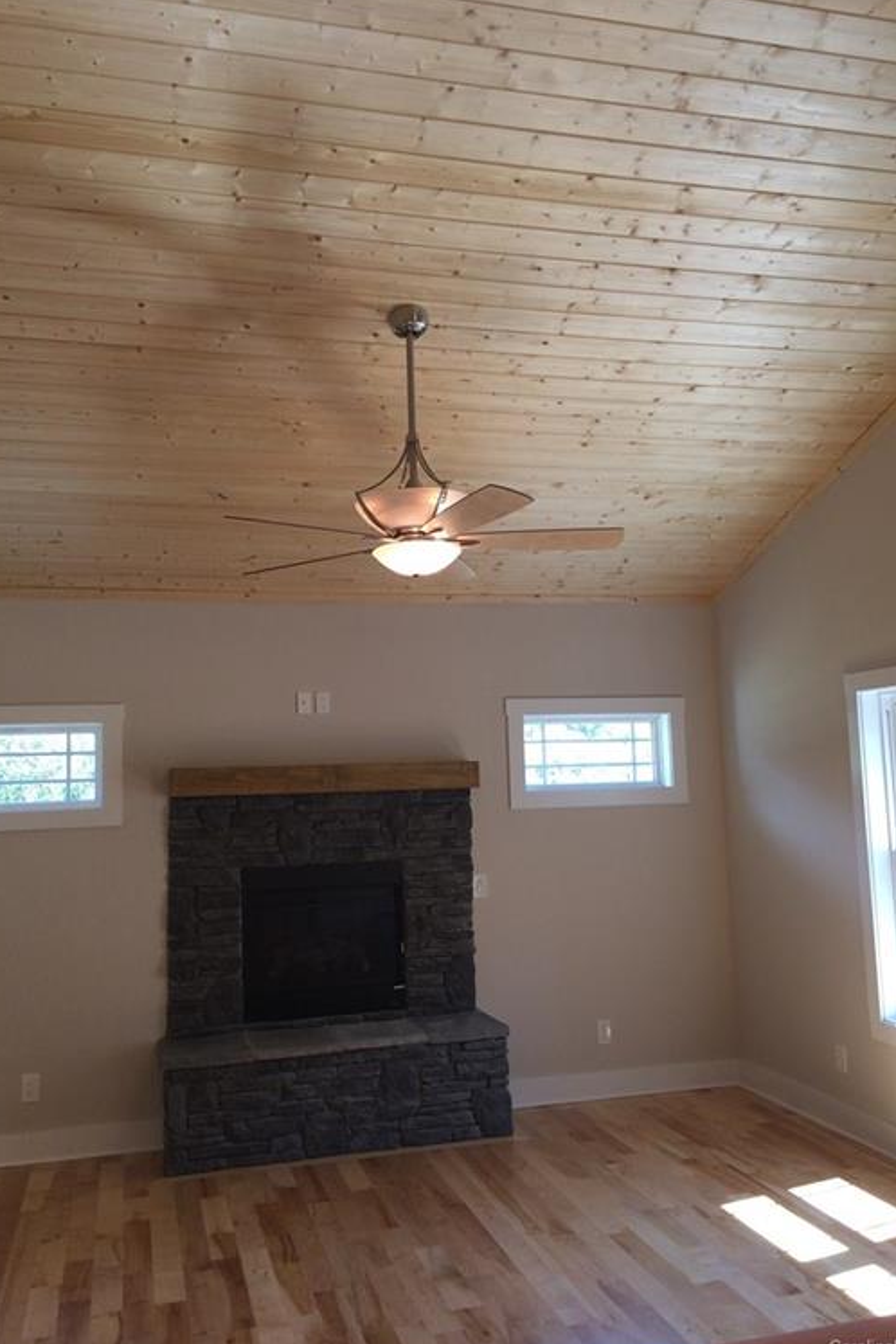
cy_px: 669
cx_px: 466
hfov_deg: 42.3
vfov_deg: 60.3
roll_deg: +1.9
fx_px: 1157
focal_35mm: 31
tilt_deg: +3.8
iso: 50
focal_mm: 4.15
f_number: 2.2
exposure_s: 1/60
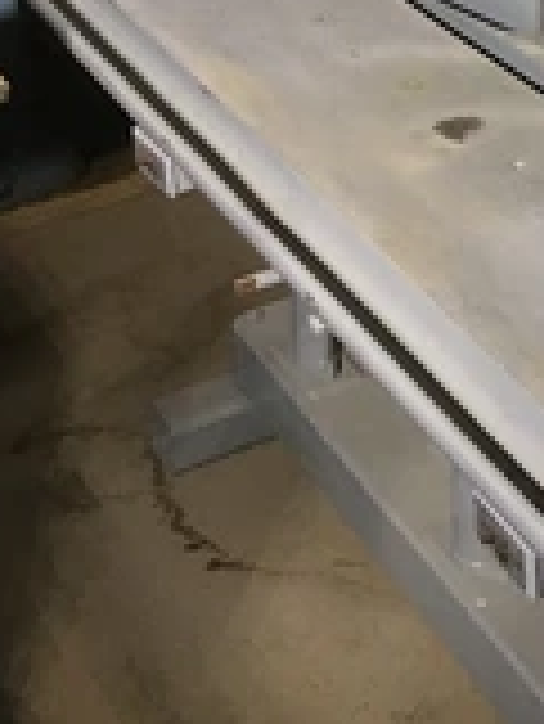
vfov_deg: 23.4
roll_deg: -1.9
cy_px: -121
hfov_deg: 18.3
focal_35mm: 77
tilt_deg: -18.7
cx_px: 634
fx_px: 1611
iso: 80
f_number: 2.4
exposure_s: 1/30
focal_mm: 3.3
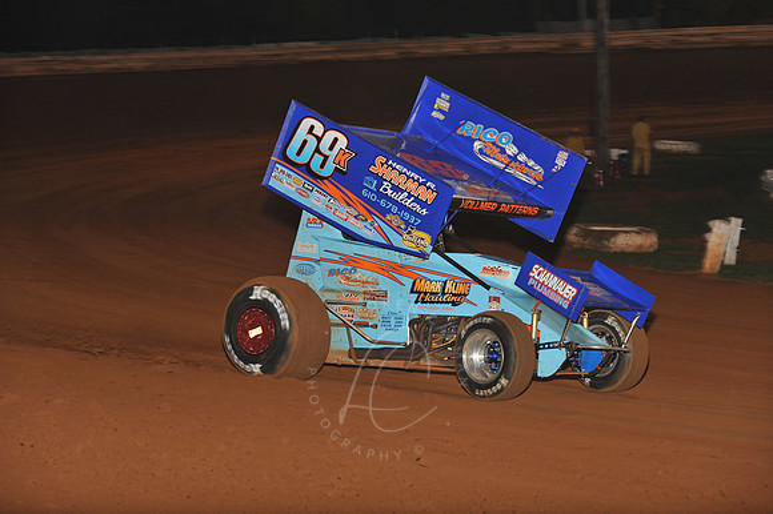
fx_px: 2575
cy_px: 257
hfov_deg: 17.1
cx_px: 386
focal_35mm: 120
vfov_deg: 11.4
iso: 800
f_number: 6.3
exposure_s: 1/320
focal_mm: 120
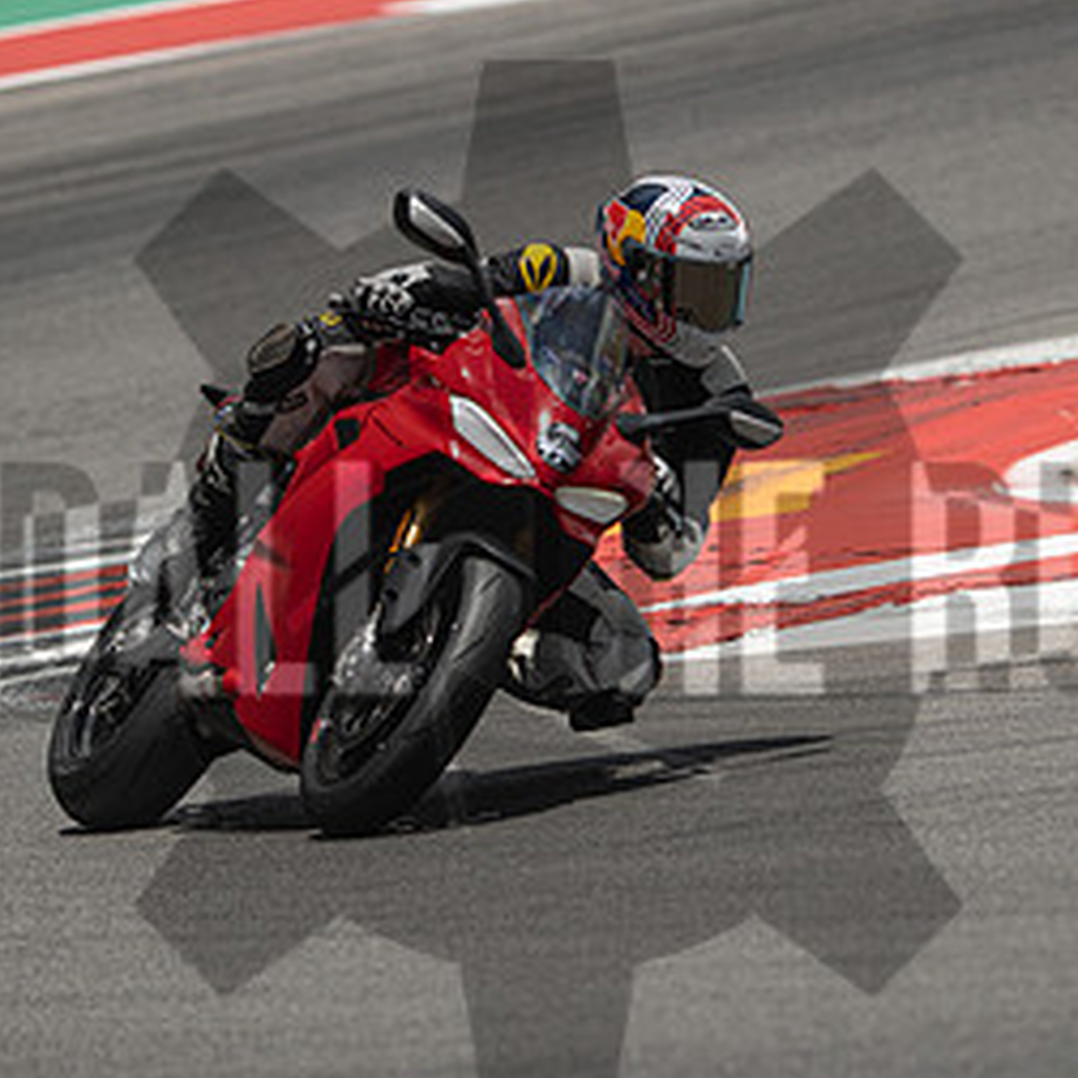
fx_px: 20717
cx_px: 548
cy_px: 584
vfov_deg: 3.0
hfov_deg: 3.0
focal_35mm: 588
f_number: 3.2
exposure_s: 1/2000
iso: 125
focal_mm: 200
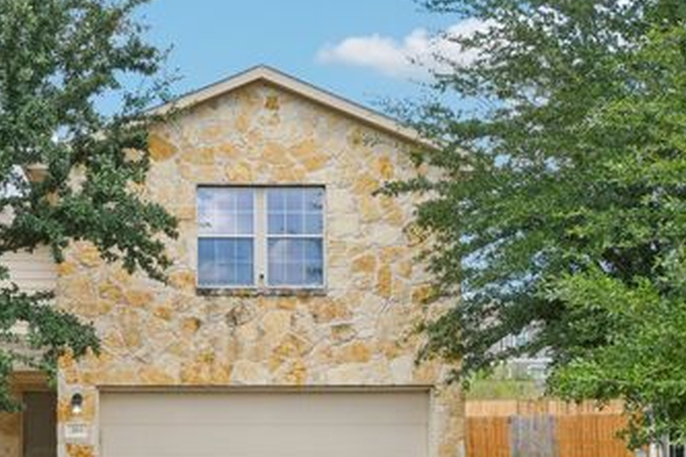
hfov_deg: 36.2
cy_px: 326
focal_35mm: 54
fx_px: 1029
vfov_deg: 24.9
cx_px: 185
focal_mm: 24
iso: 400
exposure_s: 1/160
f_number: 8
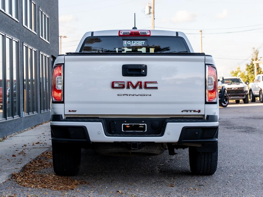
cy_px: 74
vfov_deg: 18.2
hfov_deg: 24.2
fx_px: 614
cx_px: 129
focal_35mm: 81
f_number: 4
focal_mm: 55.9
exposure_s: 1/250
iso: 100
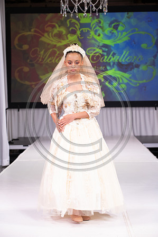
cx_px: 79
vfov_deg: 22.2
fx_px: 607
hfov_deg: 14.8
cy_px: 118
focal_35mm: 92
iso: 2000
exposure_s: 1/400
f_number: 5.6
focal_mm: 92
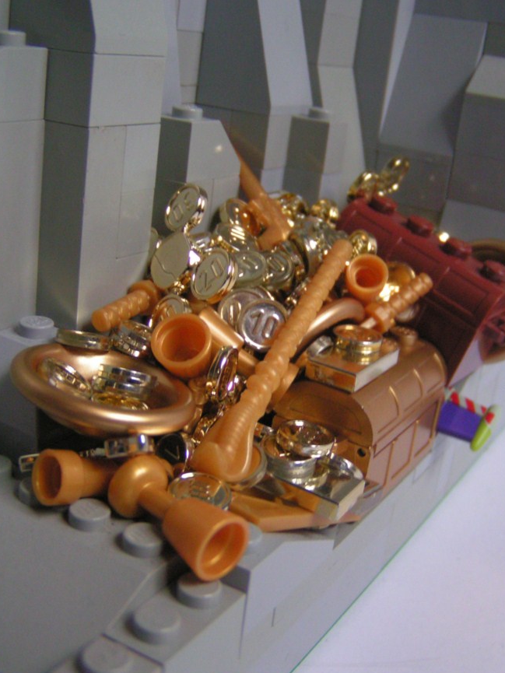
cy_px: 323
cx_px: 277
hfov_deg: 32.2
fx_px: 875
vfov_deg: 42.1
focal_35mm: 45
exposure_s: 1/15
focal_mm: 5.8
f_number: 2.8
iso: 200
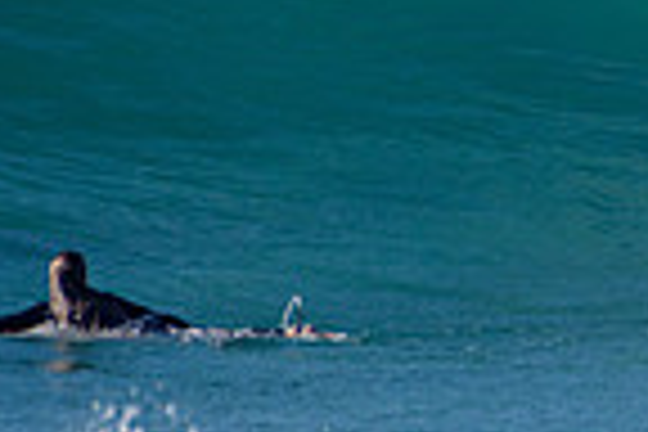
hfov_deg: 0.8
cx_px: 1446
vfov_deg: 0.6
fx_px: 44421
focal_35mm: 2468
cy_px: -1
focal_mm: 500
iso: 180
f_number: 5.6
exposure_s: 1/2000
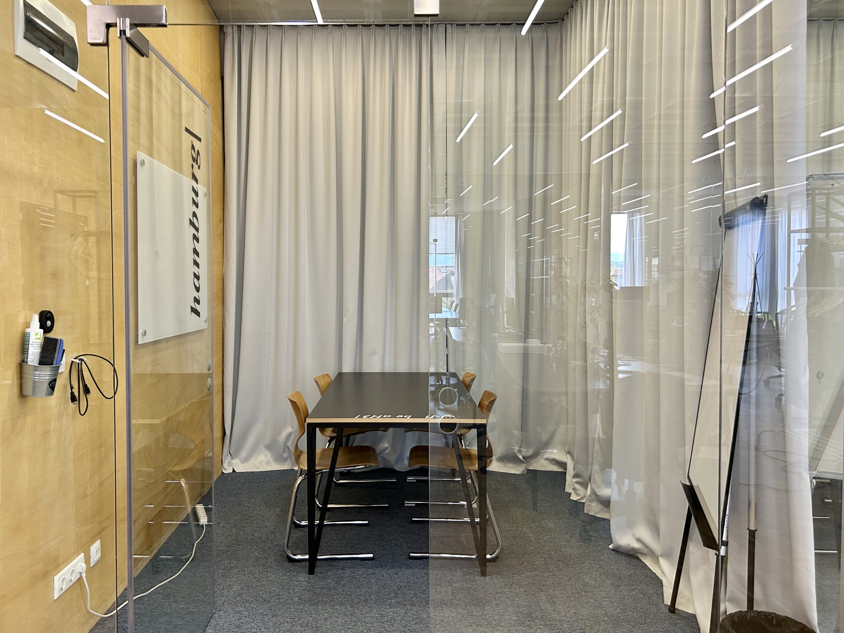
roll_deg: -1.4
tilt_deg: -1.3
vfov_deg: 53.0
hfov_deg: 67.3
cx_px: 422
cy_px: 316
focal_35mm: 26
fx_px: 634
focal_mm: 5.7
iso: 160
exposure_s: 1/60
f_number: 1.5
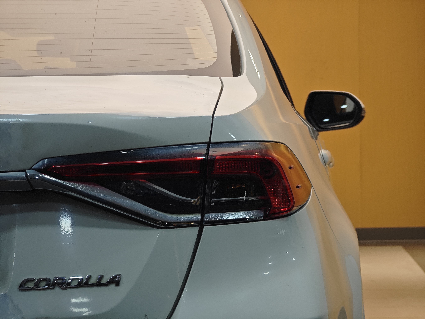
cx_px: 212
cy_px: 160
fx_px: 1473
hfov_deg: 16.4
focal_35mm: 120
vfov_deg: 12.3
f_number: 3
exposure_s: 1/100
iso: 250
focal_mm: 19.4
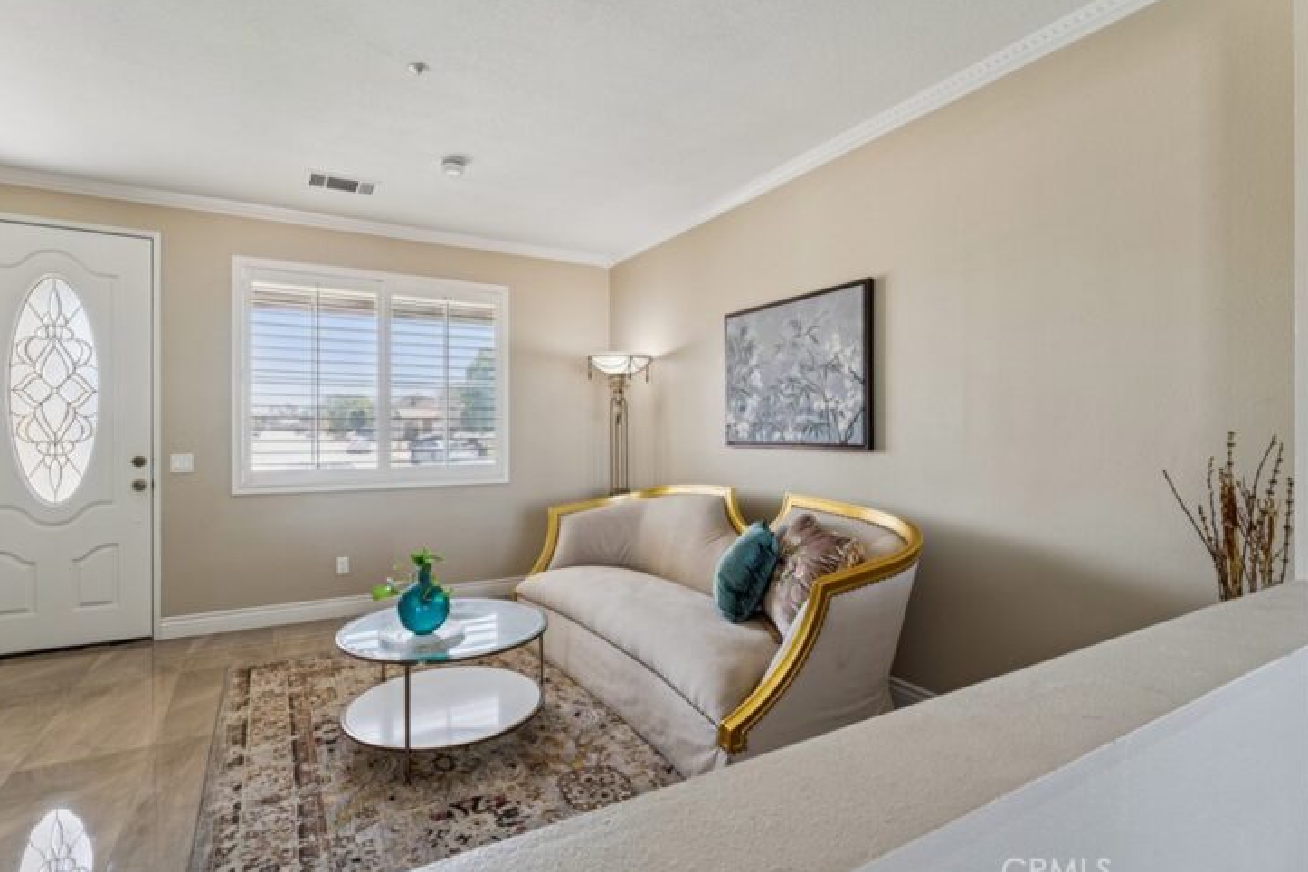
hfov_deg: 91.8
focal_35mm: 17
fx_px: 633
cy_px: 427
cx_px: 619
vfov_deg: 69.1
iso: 100
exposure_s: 1/4
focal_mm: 16.4
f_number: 13
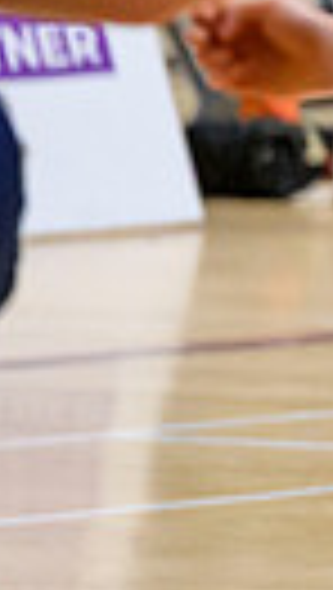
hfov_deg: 1.0
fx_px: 19622
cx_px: 1460
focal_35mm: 1254
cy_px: -342
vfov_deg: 1.7
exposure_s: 1/800
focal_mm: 200
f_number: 3.5
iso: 6400
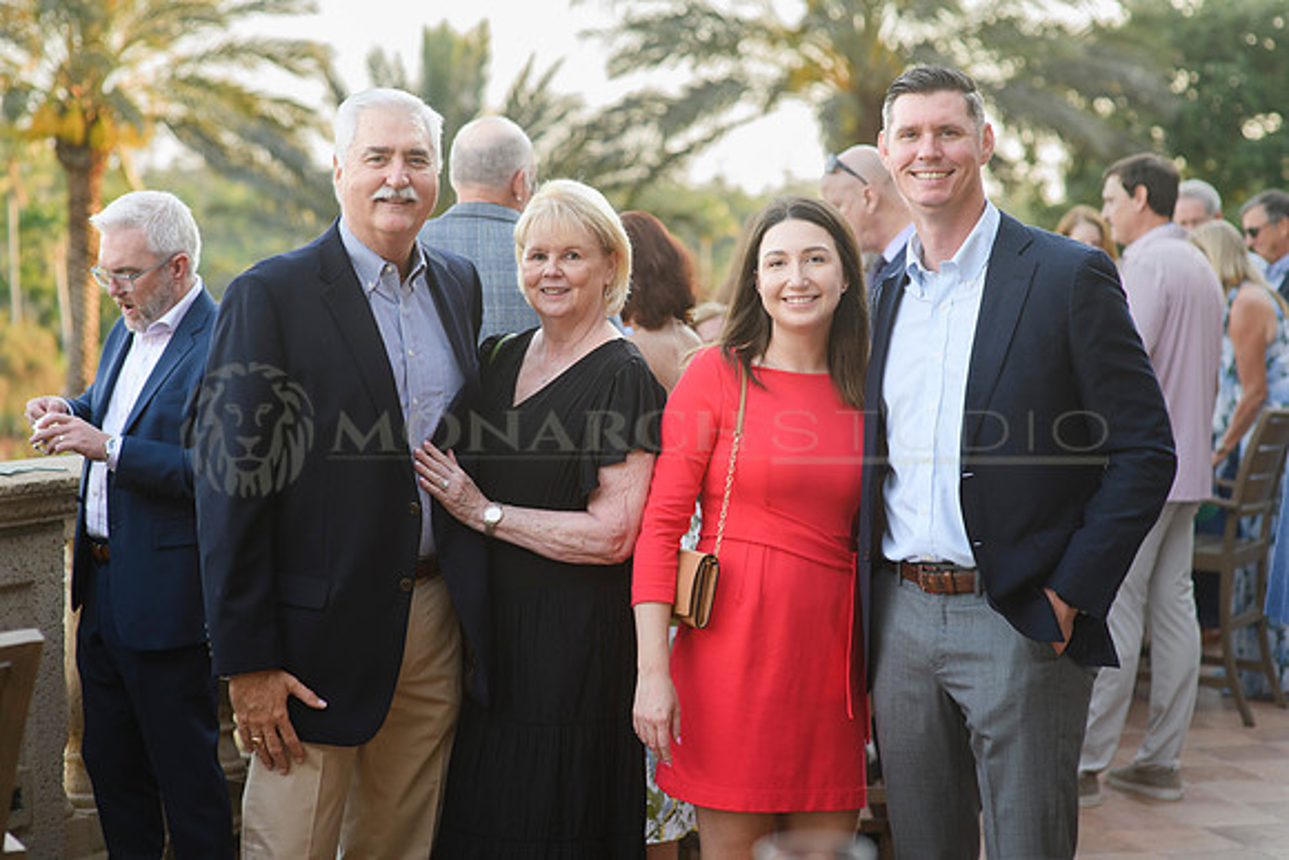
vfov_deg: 16.1
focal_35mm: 85
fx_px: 3044
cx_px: 644
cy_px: 430
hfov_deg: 23.9
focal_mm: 85
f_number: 3.5
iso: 250
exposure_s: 1/125
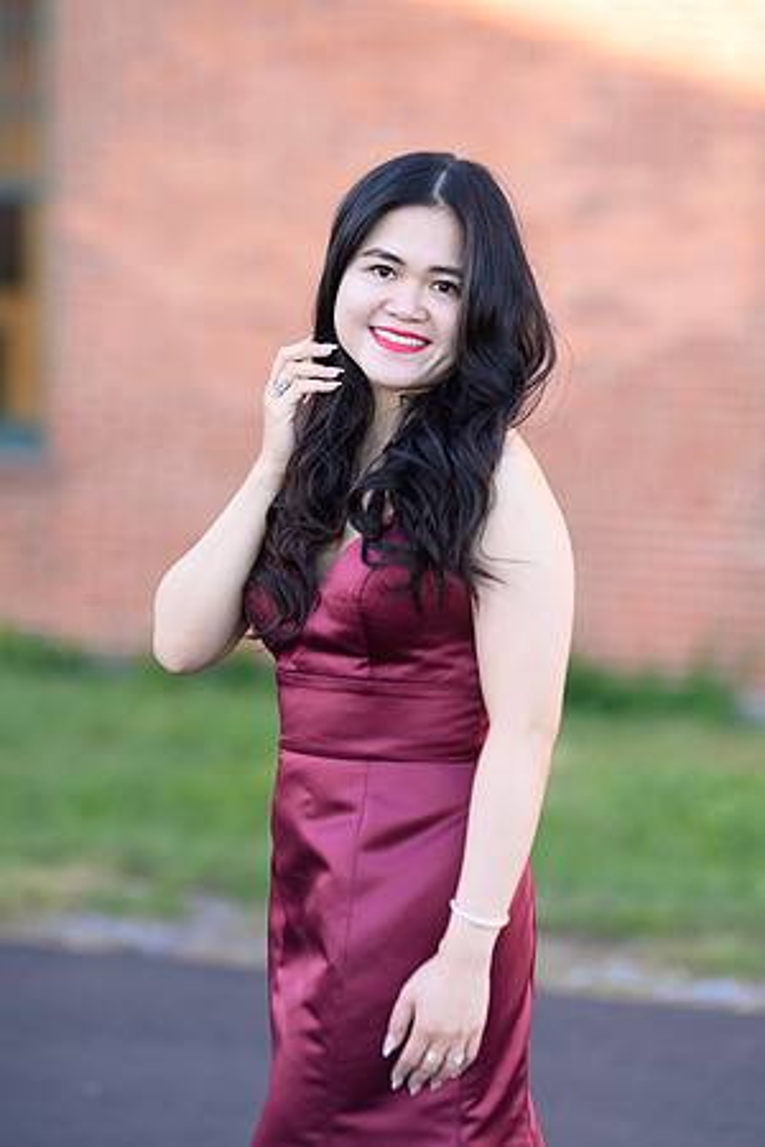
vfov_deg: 23.9
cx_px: 382
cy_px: 574
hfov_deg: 16.1
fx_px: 2709
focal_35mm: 85
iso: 400
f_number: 1.8
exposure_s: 1/1250
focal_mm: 85
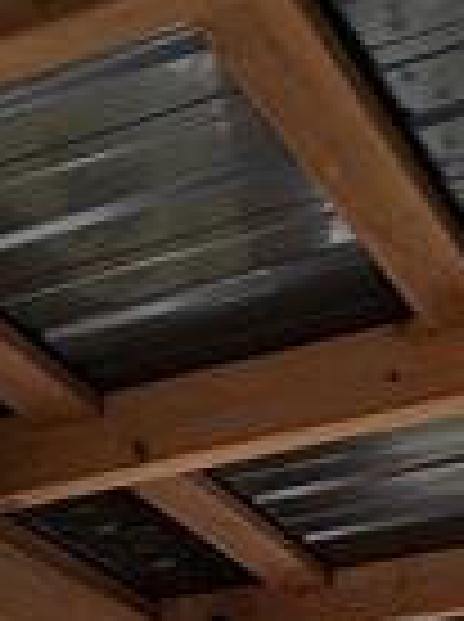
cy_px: 1426
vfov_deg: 15.6
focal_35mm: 78
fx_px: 1398
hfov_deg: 17.8
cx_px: 572
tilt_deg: -12.3
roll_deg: -1.0
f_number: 2.2
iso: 50
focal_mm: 2.22
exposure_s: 1/121
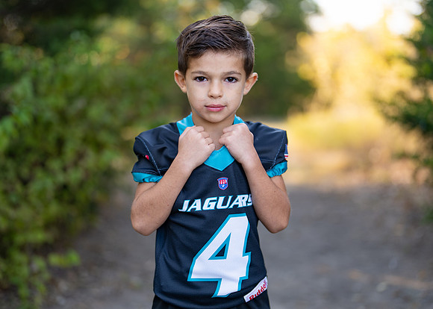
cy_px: 150
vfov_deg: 23.9
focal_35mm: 59
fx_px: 731
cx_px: 216
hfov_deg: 33.0
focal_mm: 50
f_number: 1.2
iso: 100
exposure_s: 1/400
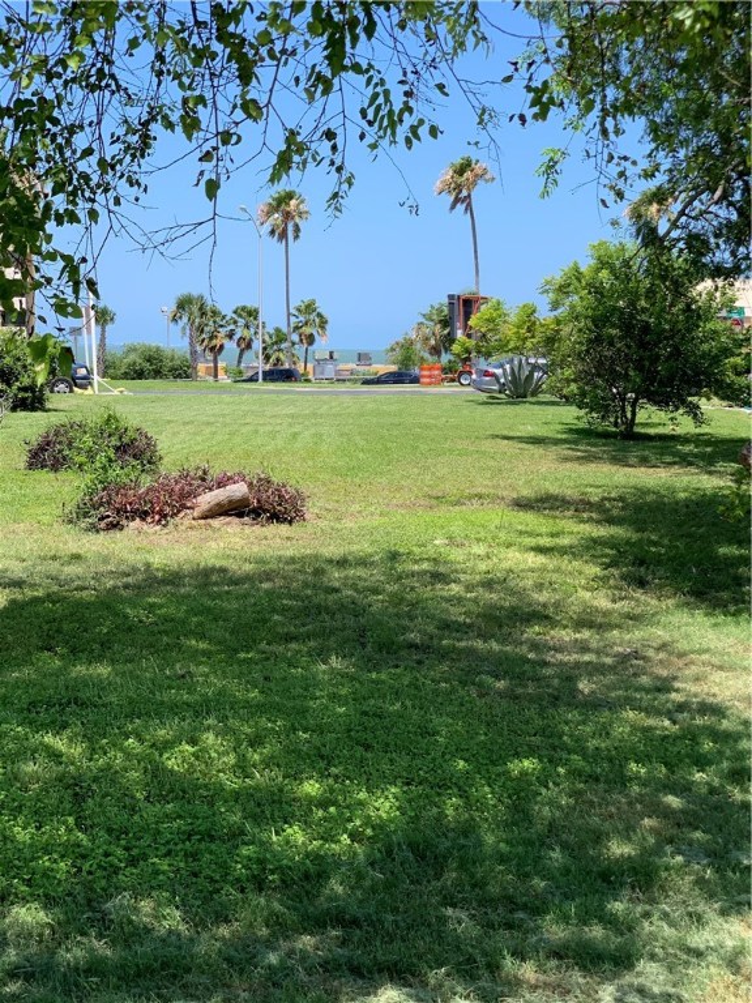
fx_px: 1506
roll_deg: -0.4
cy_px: 502
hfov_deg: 28.0
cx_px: 376
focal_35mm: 52
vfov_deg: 36.8
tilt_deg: -4.0
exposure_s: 1/666
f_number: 2.4
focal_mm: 6
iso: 16
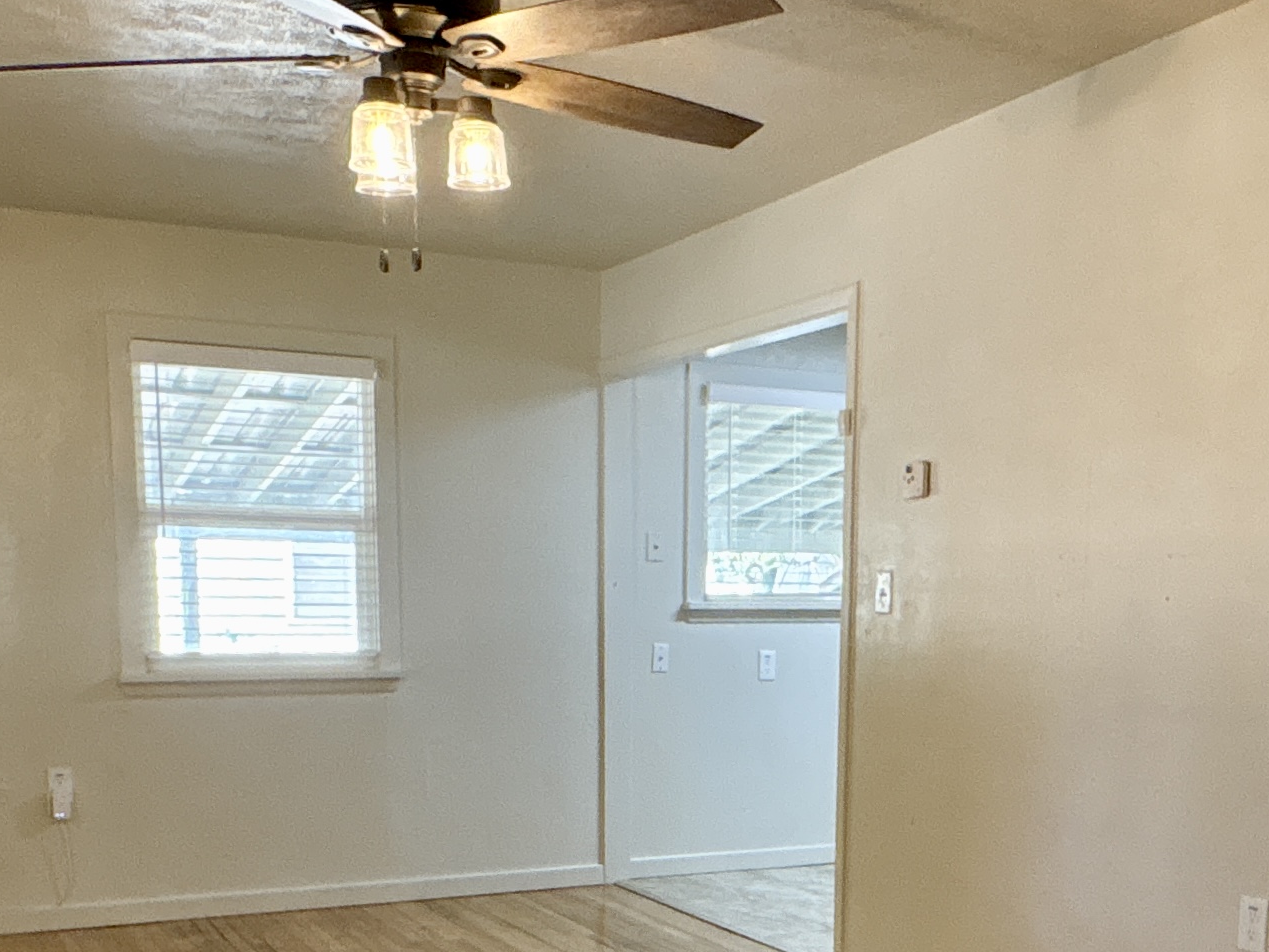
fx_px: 1503
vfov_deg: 33.3
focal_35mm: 41
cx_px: 709
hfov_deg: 45.7
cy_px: 858
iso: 320
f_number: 2.2
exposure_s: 1/120
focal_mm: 2.22
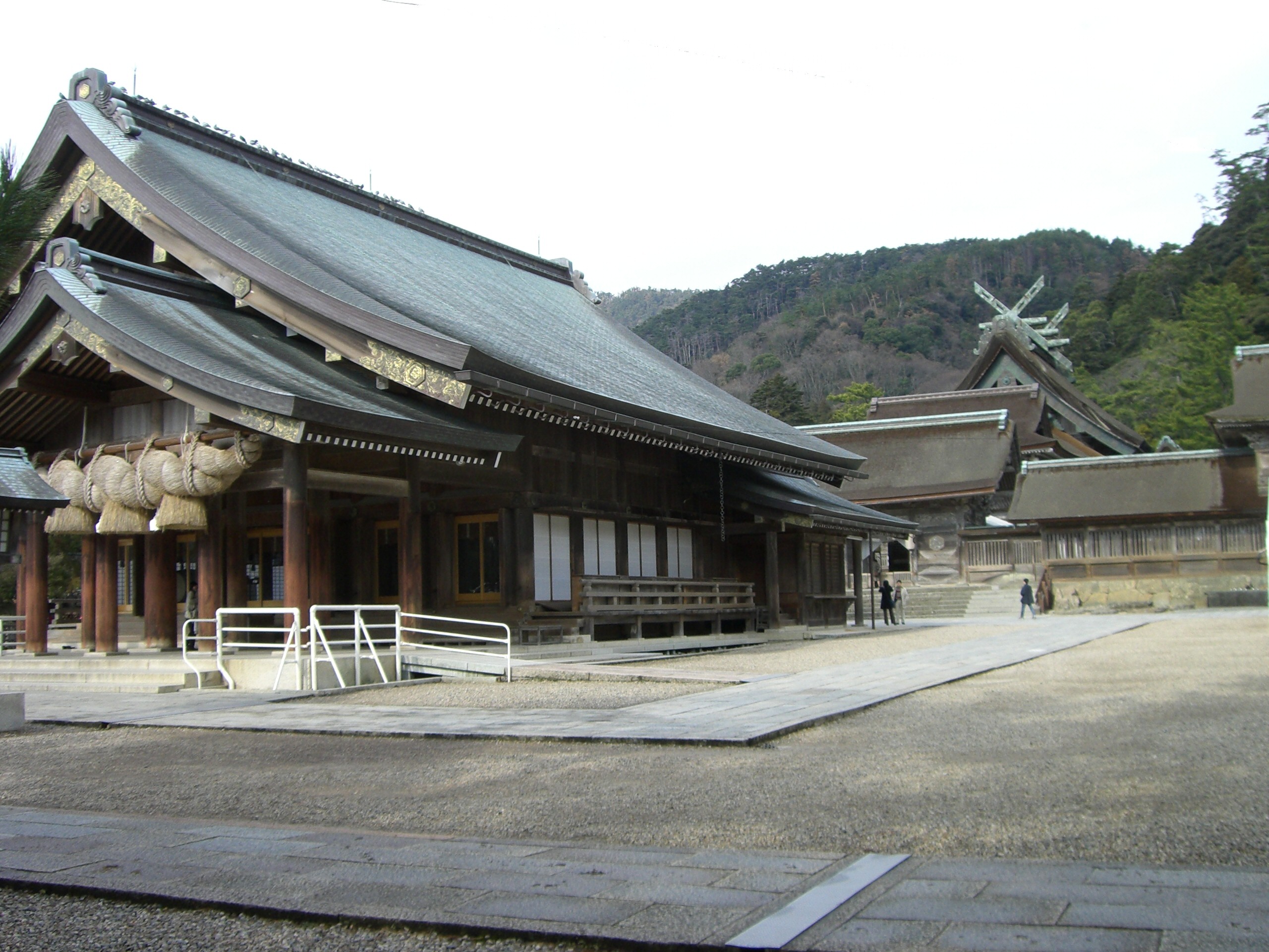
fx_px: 1393
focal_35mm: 38
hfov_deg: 49.0
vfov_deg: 37.7
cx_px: 634
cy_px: 476
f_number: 4.3
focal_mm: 6.2
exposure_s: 1/200
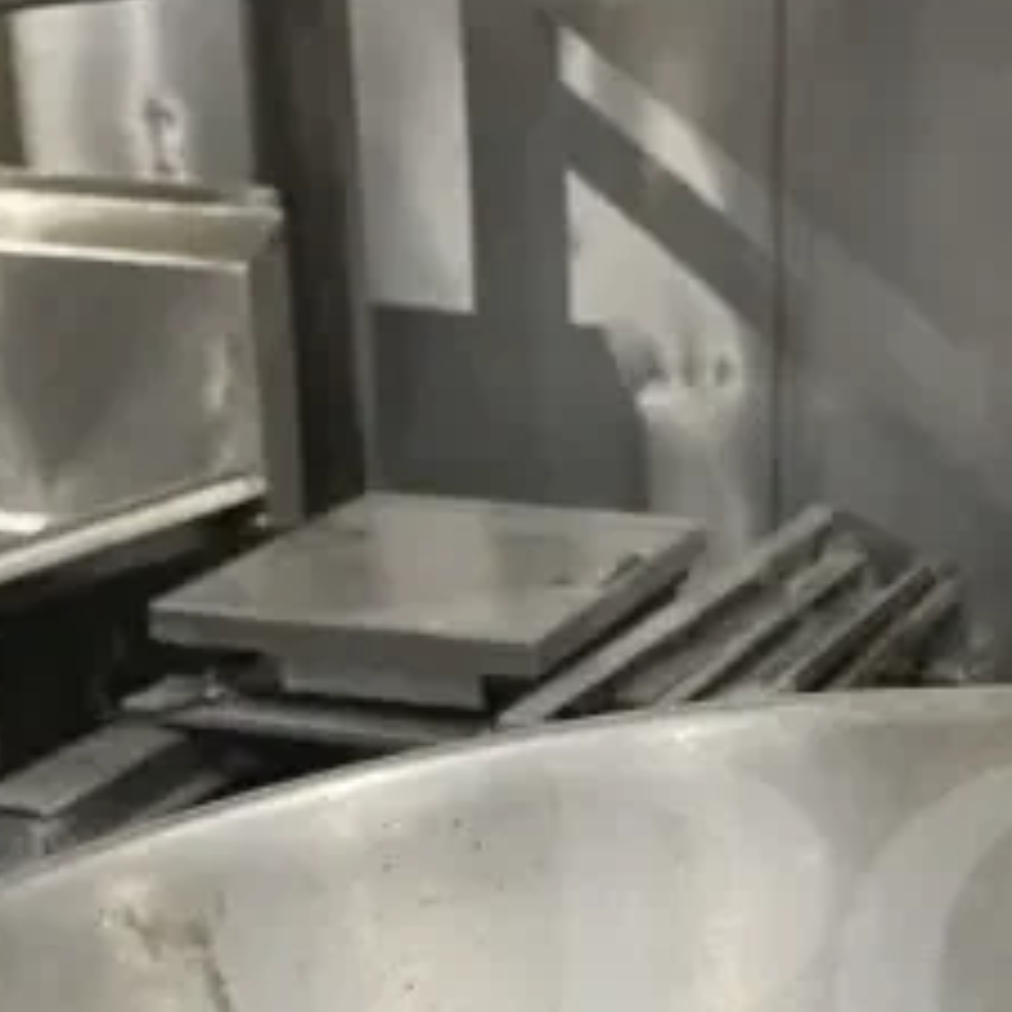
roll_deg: -1.9
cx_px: 945
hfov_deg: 20.4
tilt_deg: -25.2
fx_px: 2745
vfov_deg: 19.9
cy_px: 1118
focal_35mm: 83
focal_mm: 4.25
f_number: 1.8
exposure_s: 1/60
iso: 160
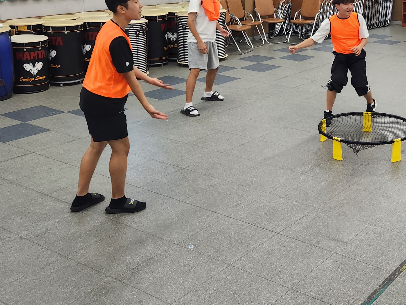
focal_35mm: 51
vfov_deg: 27.7
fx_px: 598
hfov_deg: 35.6
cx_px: 352
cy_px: 42
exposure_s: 1/120
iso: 125
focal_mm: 5.4
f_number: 1.8
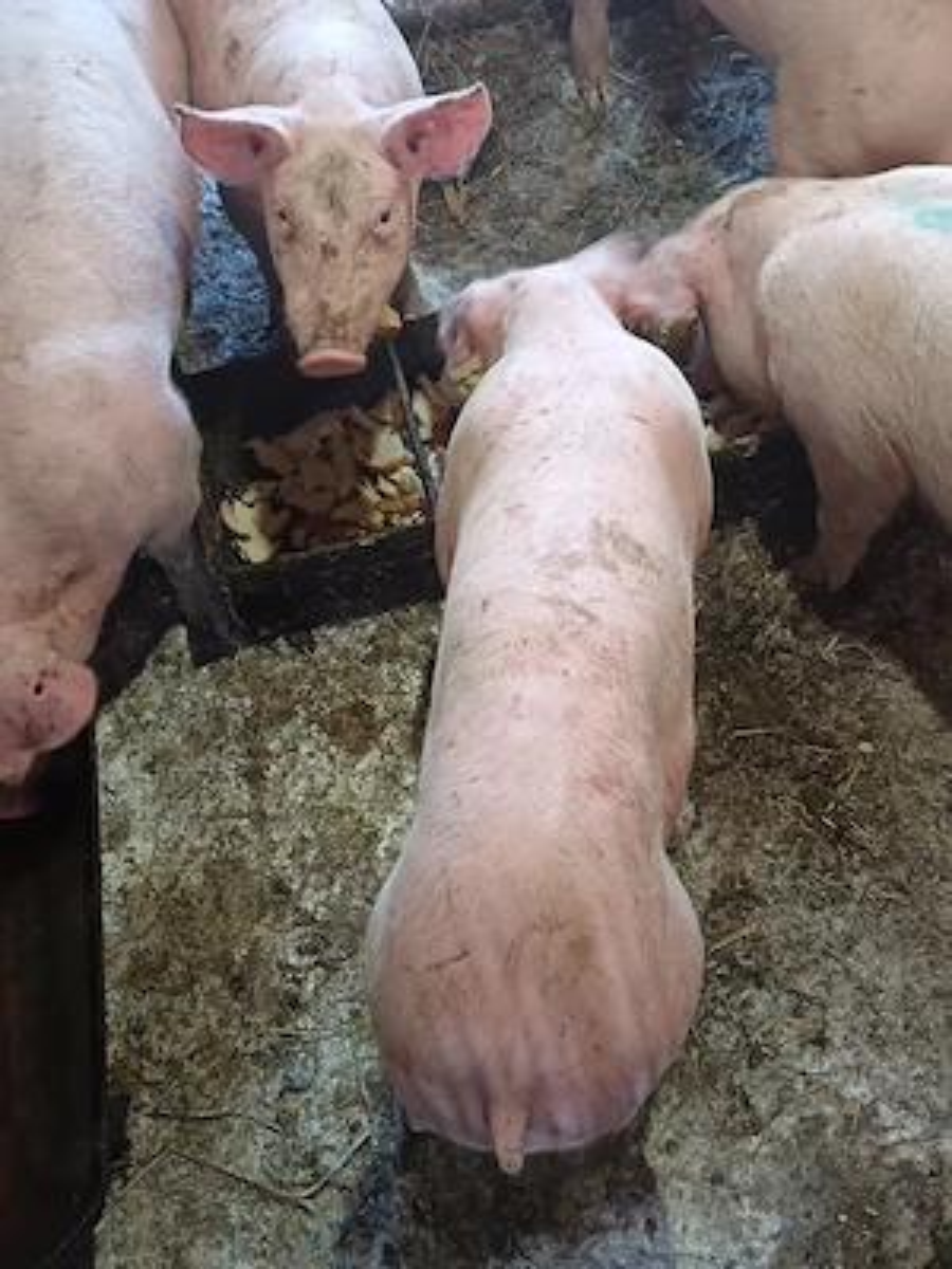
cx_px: 476
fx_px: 1467
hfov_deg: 36.0
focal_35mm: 40
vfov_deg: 46.8
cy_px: 634
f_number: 1.75
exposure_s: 1/25.1
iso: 3010
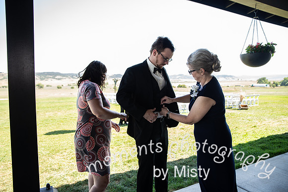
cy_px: 96
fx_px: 192
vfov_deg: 53.2
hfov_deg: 73.7
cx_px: 144
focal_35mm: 24
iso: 160
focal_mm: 24
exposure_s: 1/200
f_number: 3.2
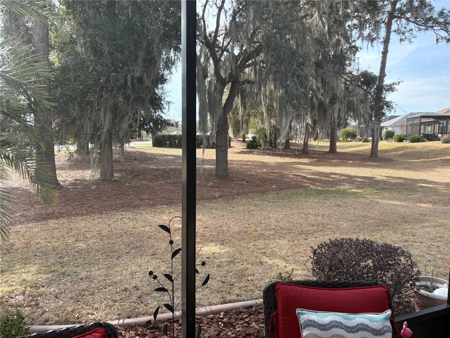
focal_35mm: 26
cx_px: 225
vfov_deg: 53.1
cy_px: 169
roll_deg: -0.1
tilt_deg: -4.4
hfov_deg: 67.3
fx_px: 338
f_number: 1.6
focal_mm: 5.96
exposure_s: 1/716
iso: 64
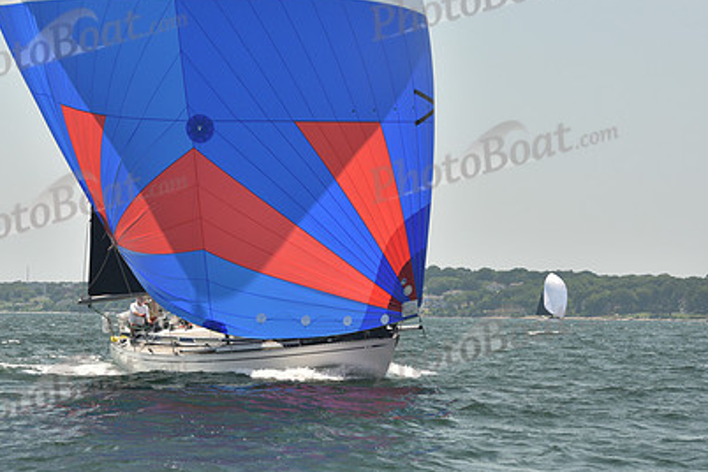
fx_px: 2694
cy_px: 274
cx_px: 280
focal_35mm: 137
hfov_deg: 15.0
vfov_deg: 10.0
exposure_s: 1/640
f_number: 5.6
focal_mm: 95
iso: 250
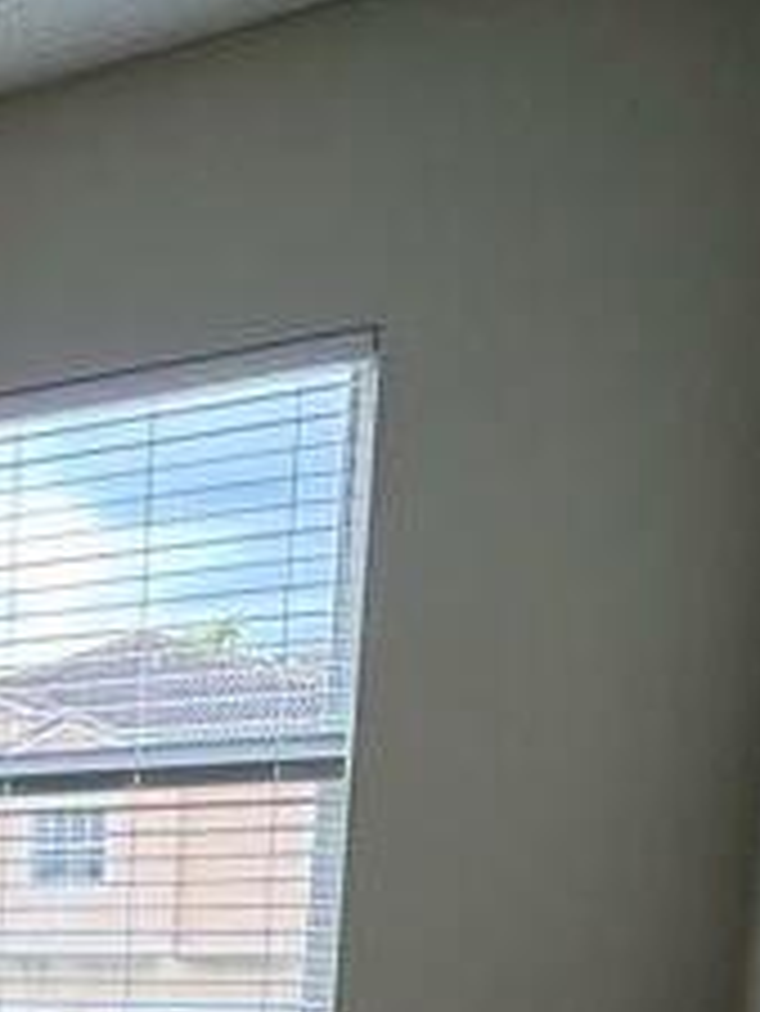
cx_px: -542
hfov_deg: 21.0
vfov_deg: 31.9
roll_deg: +1.7
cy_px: 1151
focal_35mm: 52
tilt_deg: -9.5
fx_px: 1521
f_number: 2.2
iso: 320
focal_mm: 2.22
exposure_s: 1/120
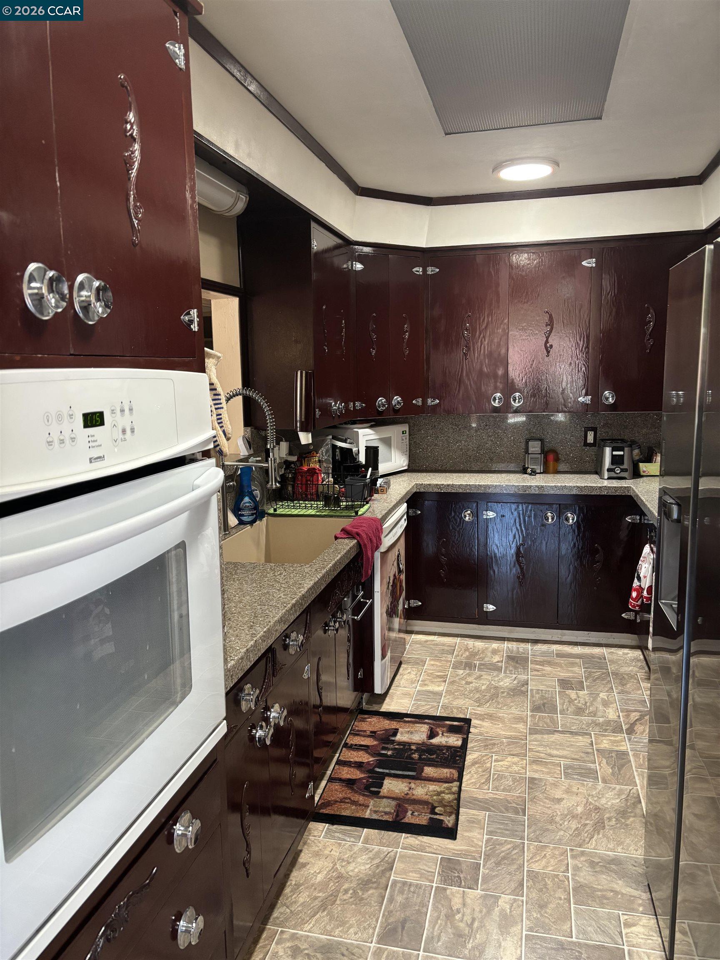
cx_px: 360
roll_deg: -0.7
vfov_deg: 67.3
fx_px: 721
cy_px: 480
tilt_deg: -10.4
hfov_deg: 53.1
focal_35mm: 26
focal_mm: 5.96
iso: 400
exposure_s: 1/60
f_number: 1.6
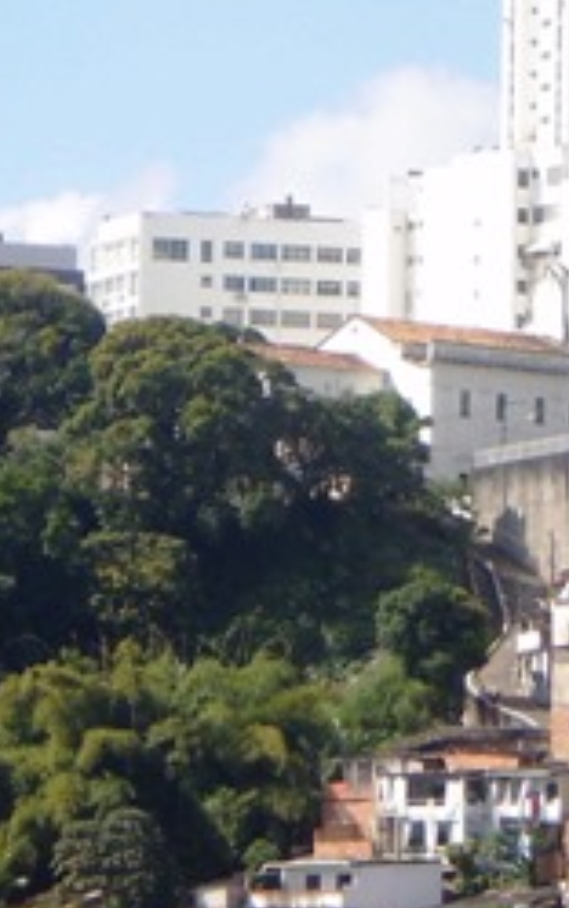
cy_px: 314
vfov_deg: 7.9
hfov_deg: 4.9
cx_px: 255
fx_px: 6613
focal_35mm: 267
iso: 64
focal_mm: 17.3
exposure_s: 1/320
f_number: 5.7
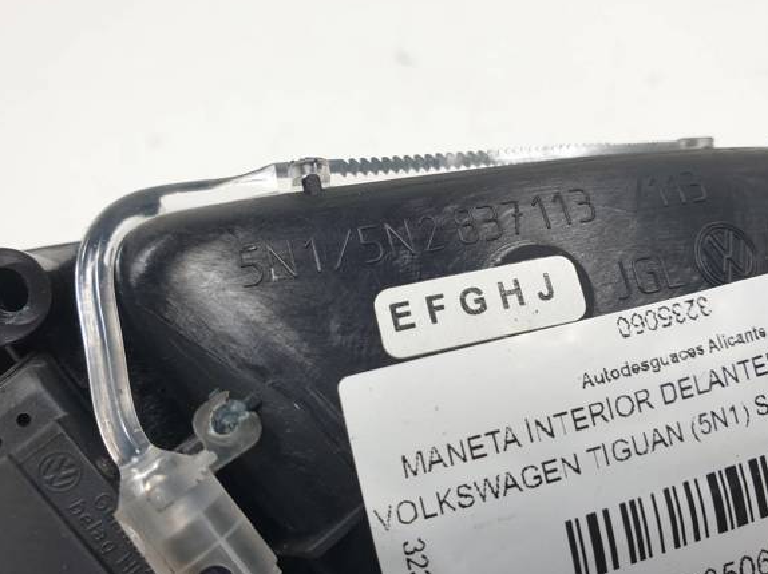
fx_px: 643
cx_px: 401
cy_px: 282
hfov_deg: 61.7
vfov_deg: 48.1
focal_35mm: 29
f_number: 2.4
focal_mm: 4.3
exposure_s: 1/153
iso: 50
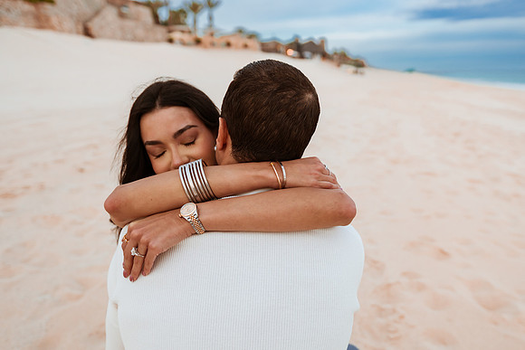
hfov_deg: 64.3
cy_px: 208
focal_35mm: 29
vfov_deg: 45.5
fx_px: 416
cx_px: 291
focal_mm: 24
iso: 250
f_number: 2.8
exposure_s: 1/4000
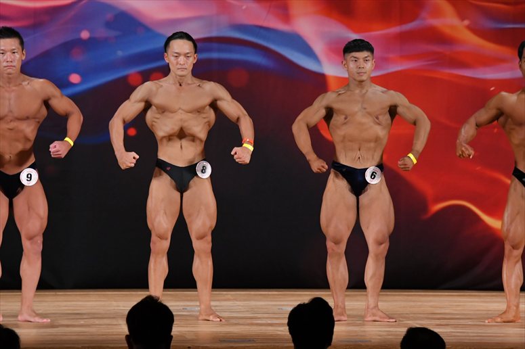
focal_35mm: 240
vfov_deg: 5.7
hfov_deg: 8.6
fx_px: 3498
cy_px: 174
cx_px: 262
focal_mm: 160
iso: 3200
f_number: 5.6
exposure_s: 1/400
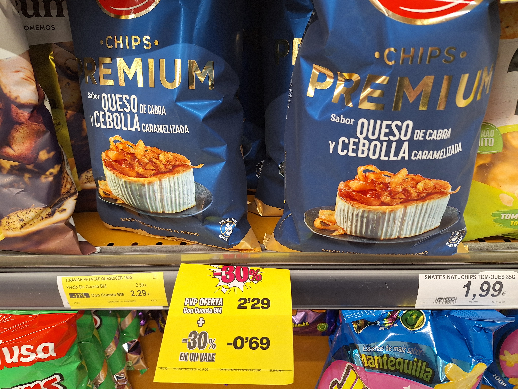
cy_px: 194
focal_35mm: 23
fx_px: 344
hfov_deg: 73.9
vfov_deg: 58.9
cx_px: 259
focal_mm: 5.54
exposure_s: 1/50
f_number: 1.8
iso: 40
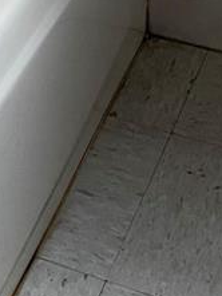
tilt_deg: -15.9
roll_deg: +4.9
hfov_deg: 10.2
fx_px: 1205
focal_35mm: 141
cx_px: -90
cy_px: -403
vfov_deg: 11.6
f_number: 1.6
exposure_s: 1/88
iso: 125
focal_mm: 5.1
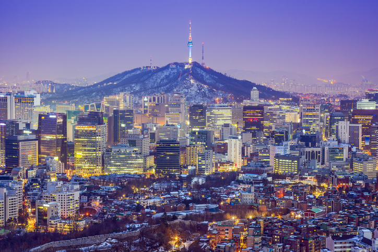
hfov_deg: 23.9
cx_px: 189
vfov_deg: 16.1
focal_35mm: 85
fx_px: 893
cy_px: 126
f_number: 8
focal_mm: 85
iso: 100
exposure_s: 30
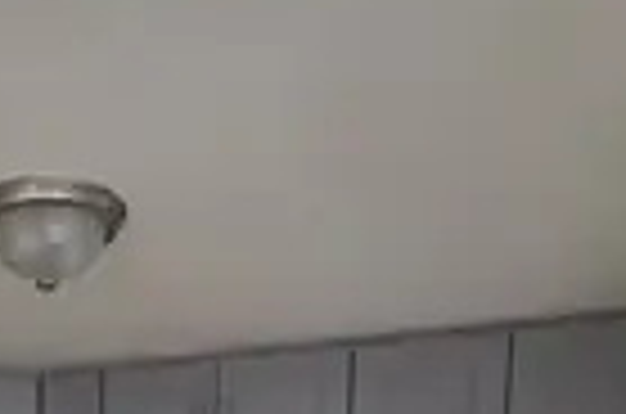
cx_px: 36
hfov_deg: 44.1
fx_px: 677
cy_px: 612
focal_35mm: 39
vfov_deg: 25.8
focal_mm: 2.2
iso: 1000
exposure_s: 1/60
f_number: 2.2
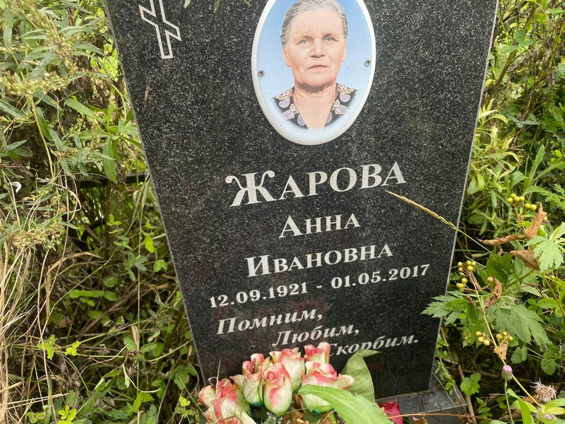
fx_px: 424
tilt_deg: -32.1
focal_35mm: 26
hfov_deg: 67.3
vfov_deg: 53.1
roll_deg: +4.3
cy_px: 212
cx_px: 282
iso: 32
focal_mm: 4.2
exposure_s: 1/807
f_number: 1.6
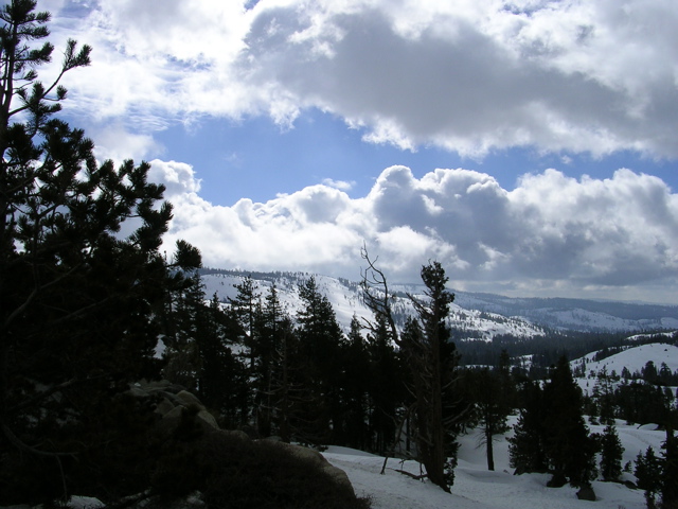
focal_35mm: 38
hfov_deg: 49.0
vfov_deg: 37.7
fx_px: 744
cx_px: 339
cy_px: 254
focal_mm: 5.8
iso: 50
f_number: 5.6
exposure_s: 1/1147
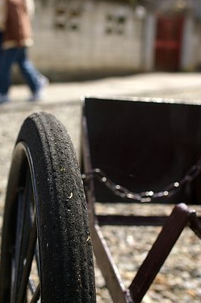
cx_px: 77
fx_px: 602
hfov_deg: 18.9
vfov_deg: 28.1
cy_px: 112
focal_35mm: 72
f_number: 3.5
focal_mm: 35
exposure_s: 1/800
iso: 200
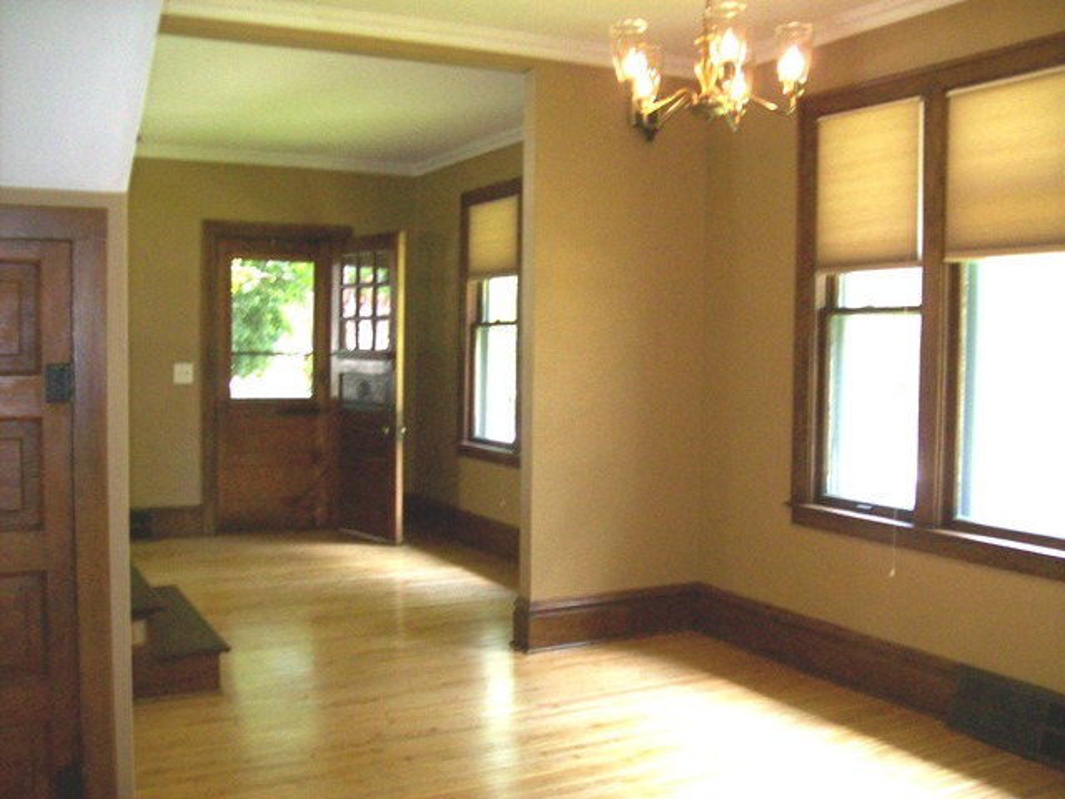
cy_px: 400
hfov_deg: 51.4
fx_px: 1108
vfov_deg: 39.7
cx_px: 532
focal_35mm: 36
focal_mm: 6
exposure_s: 1/64
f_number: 2.7
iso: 200
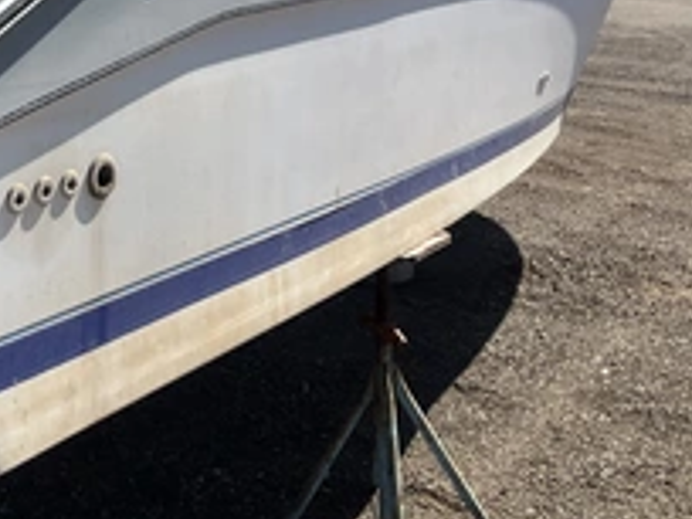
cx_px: 153
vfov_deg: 24.9
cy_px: 47
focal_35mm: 57
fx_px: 1139
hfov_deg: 33.0
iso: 25
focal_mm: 3
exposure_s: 1/2058
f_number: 1.8
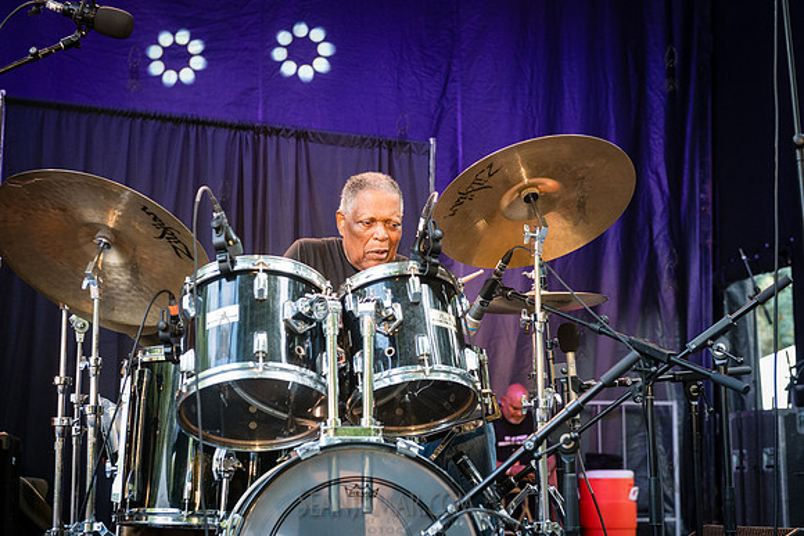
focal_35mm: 60
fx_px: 1340
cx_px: 402
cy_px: 268
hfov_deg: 33.4
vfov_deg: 22.6
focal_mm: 60
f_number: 4.5
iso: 2000
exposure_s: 1/320
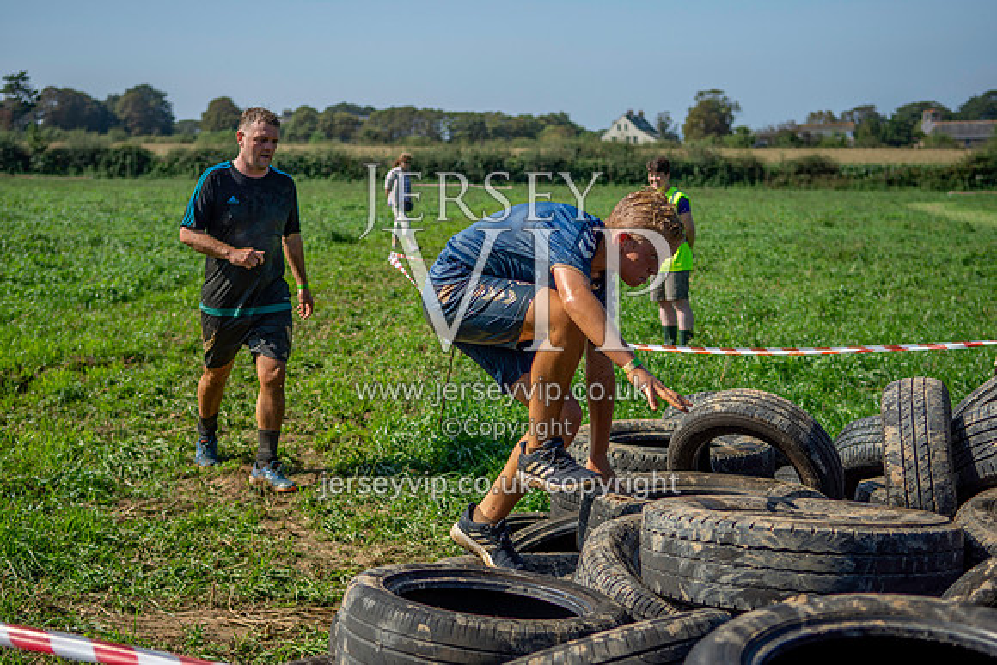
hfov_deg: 35.0
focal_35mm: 57
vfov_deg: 23.8
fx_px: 1579
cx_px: 498
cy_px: 332
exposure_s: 1/2000
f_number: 3.2
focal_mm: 38
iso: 100
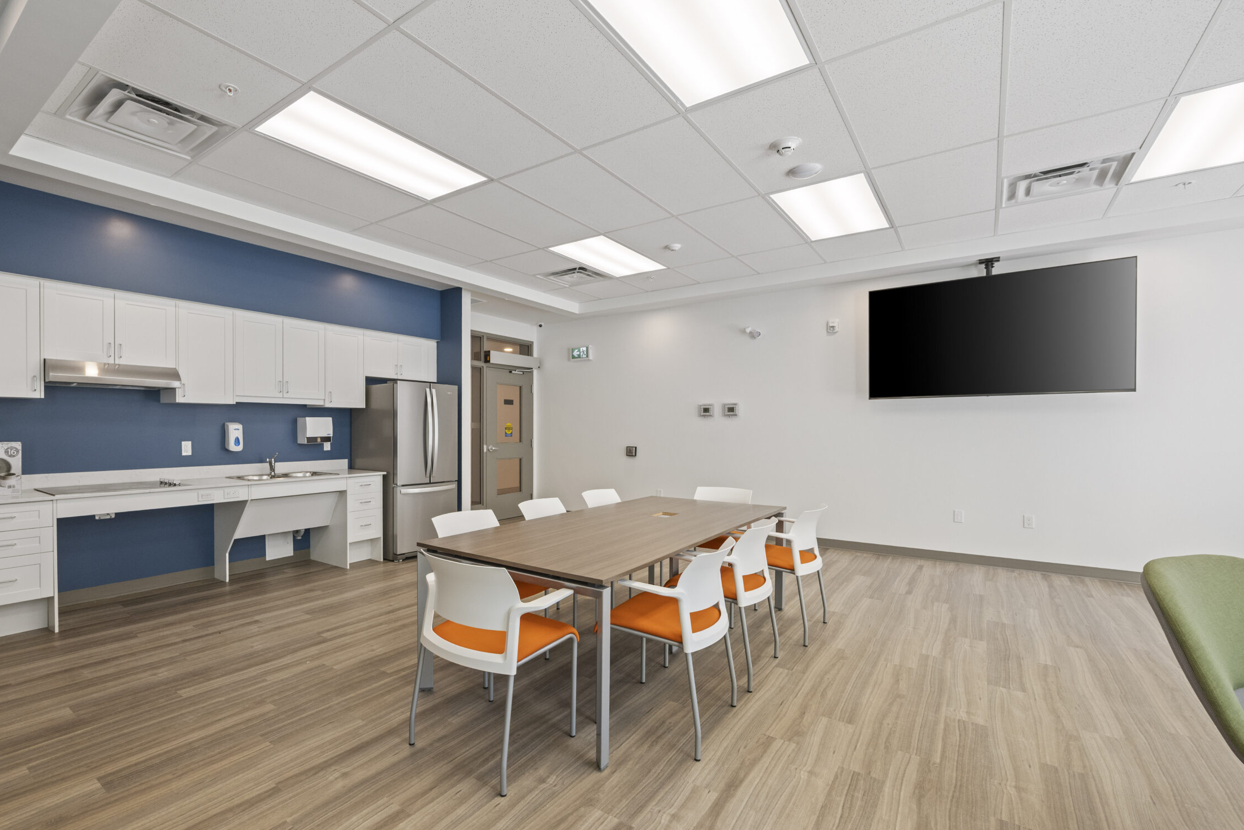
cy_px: 415
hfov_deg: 96.3
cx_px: 553
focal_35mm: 16
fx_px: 553
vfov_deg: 73.8
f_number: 8
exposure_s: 1/40
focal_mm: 14
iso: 800
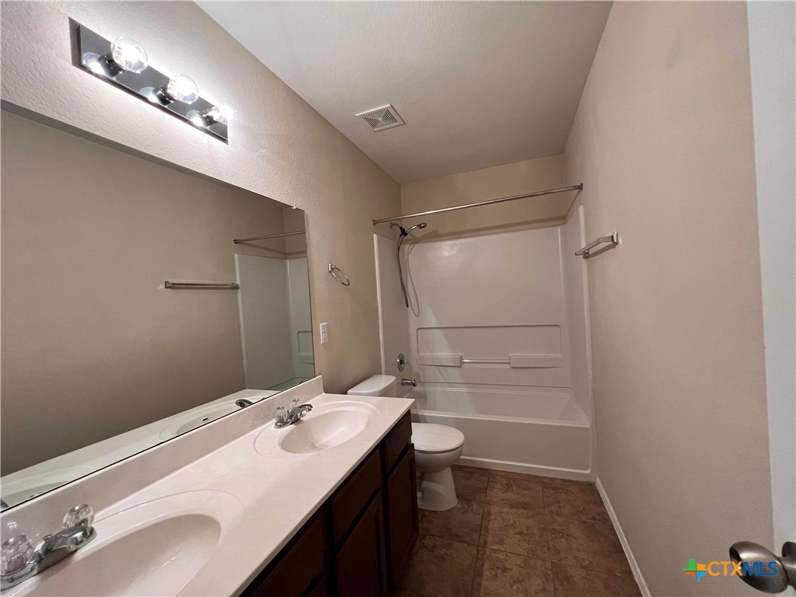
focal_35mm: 13
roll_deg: +3.1
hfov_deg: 106.2
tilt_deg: -0.3
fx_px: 299
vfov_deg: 89.9
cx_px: 398
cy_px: 298
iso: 250
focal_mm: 1.57
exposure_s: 1/60
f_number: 1.8
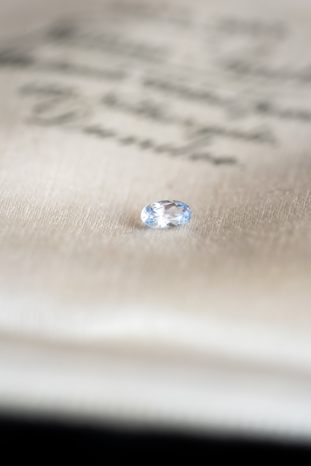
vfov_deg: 22.6
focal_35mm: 90
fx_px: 1166
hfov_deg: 15.2
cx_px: 156
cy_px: 233
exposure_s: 1/6
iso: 100
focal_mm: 90
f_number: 6.3
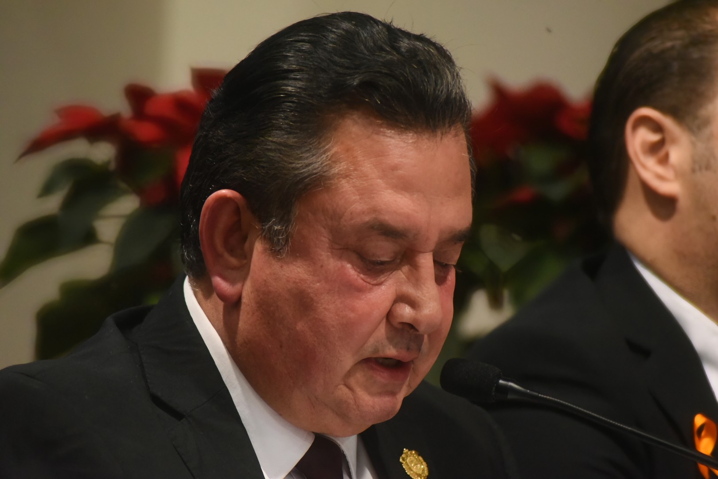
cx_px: 359
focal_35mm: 240
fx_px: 4786
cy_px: 240
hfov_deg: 8.6
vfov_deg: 5.7
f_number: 5
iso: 8000
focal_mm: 240
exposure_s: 1/320
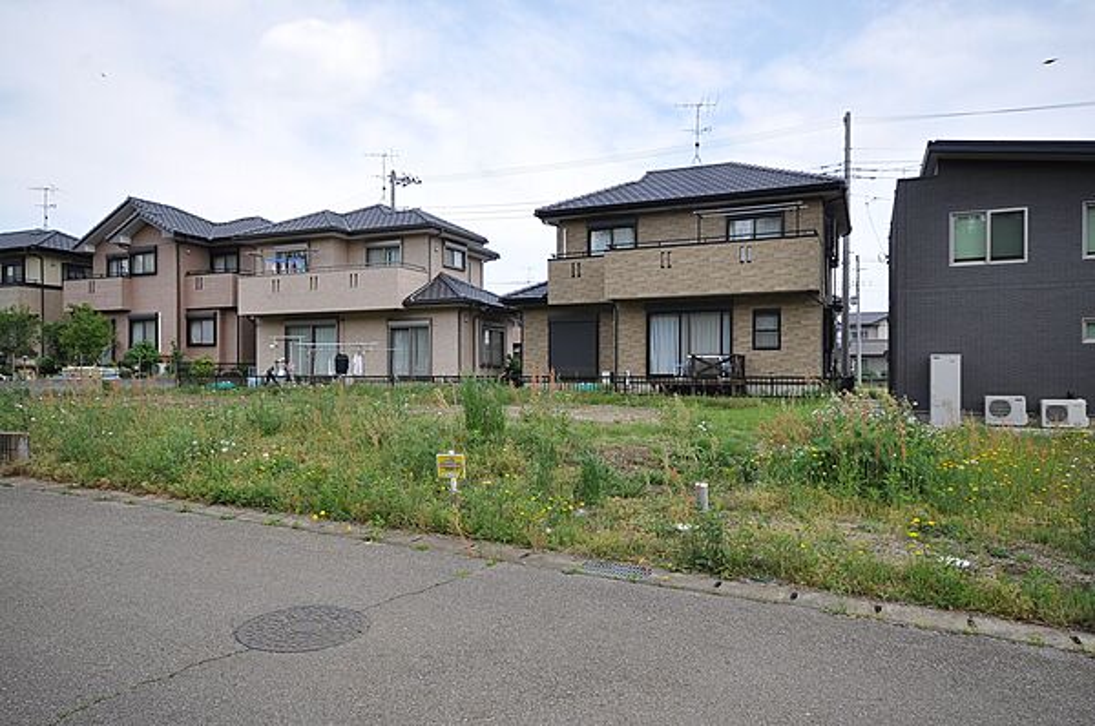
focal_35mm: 24
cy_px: 363
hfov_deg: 73.8
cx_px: 548
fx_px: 729
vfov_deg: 53.0
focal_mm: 16
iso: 200
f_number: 8
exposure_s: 1/250
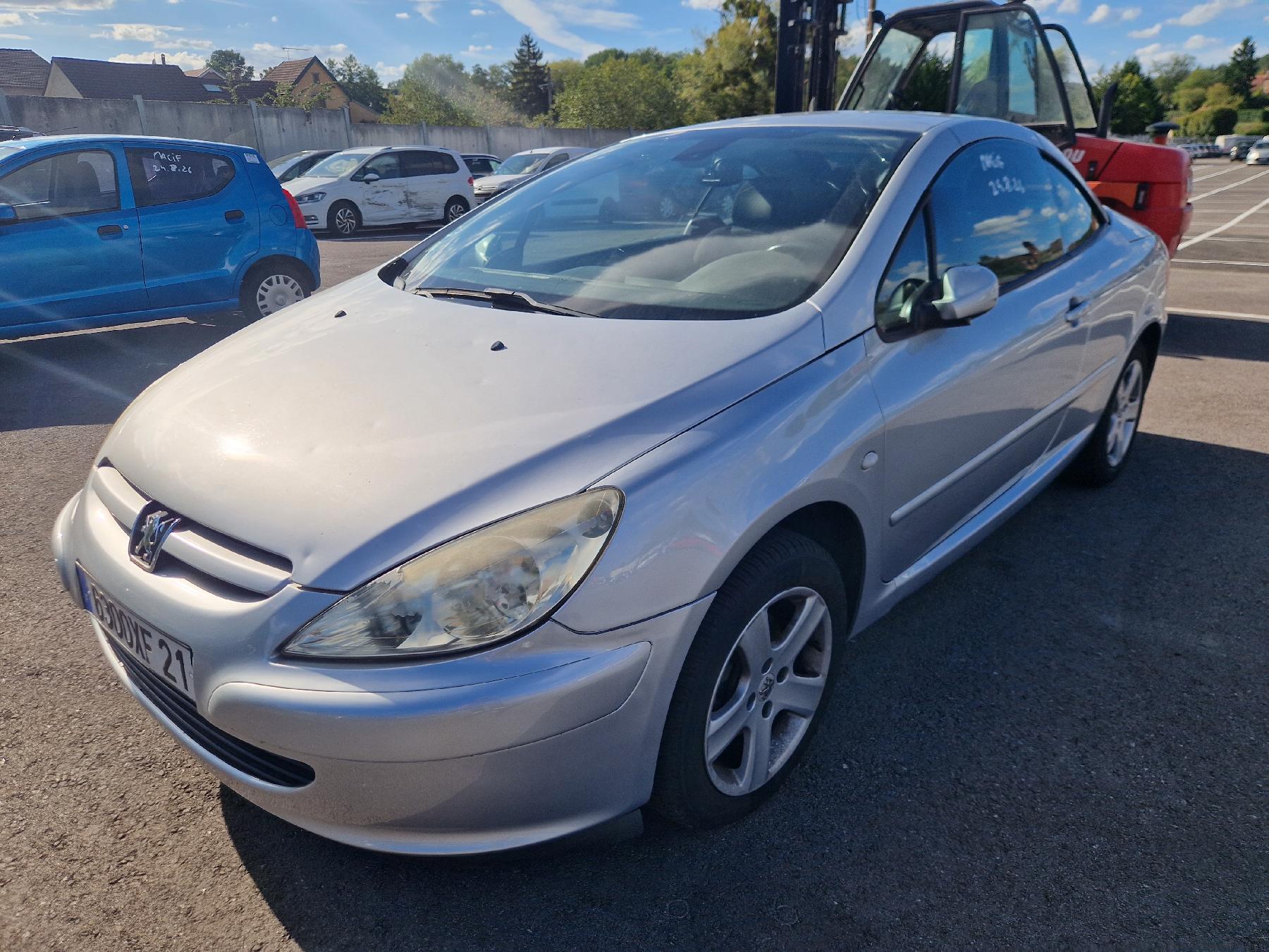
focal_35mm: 23
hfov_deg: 73.9
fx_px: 843
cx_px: 634
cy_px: 476
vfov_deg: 58.9
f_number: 1.8
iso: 50
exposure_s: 1/2500
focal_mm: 5.4
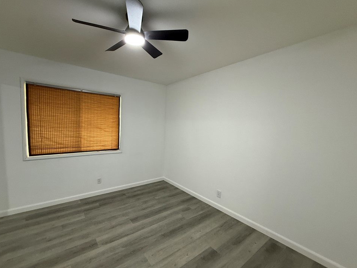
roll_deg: -1.4
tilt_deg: -3.1
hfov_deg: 98.1
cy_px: 138
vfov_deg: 81.7
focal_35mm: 15
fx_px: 155
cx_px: 168
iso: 320
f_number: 2.2
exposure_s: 1/64
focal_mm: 2.22
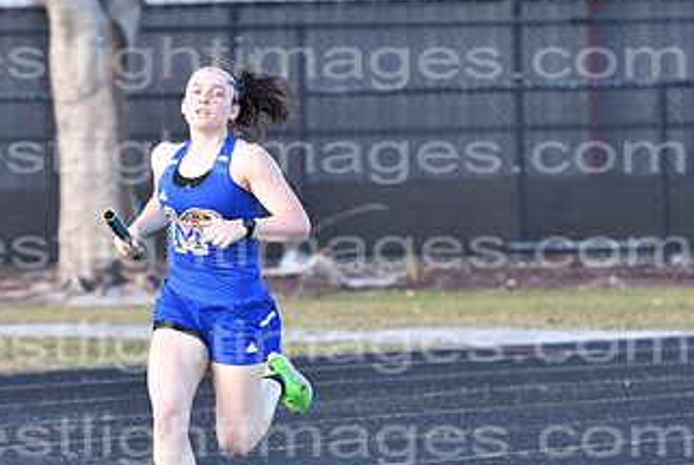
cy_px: 300
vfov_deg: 3.2
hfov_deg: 4.8
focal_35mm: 433
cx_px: 203
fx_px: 8359
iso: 500
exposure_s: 1/800
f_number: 4
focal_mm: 160
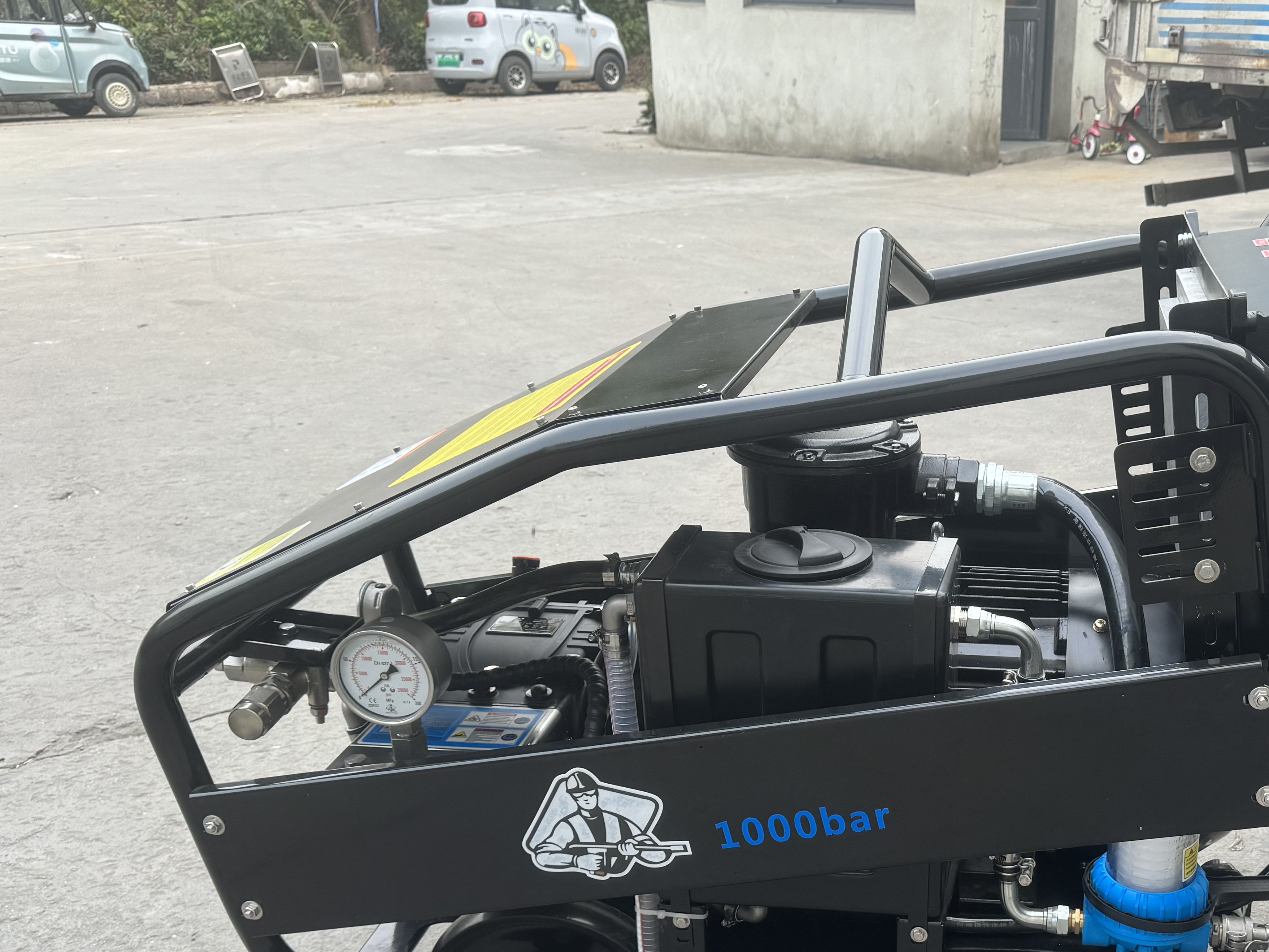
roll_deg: -1.4
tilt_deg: -27.6
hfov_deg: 46.5
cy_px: 720
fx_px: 1430
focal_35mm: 39
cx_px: 919
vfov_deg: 35.9
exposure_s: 1/121
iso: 100
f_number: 1.78
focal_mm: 6.86
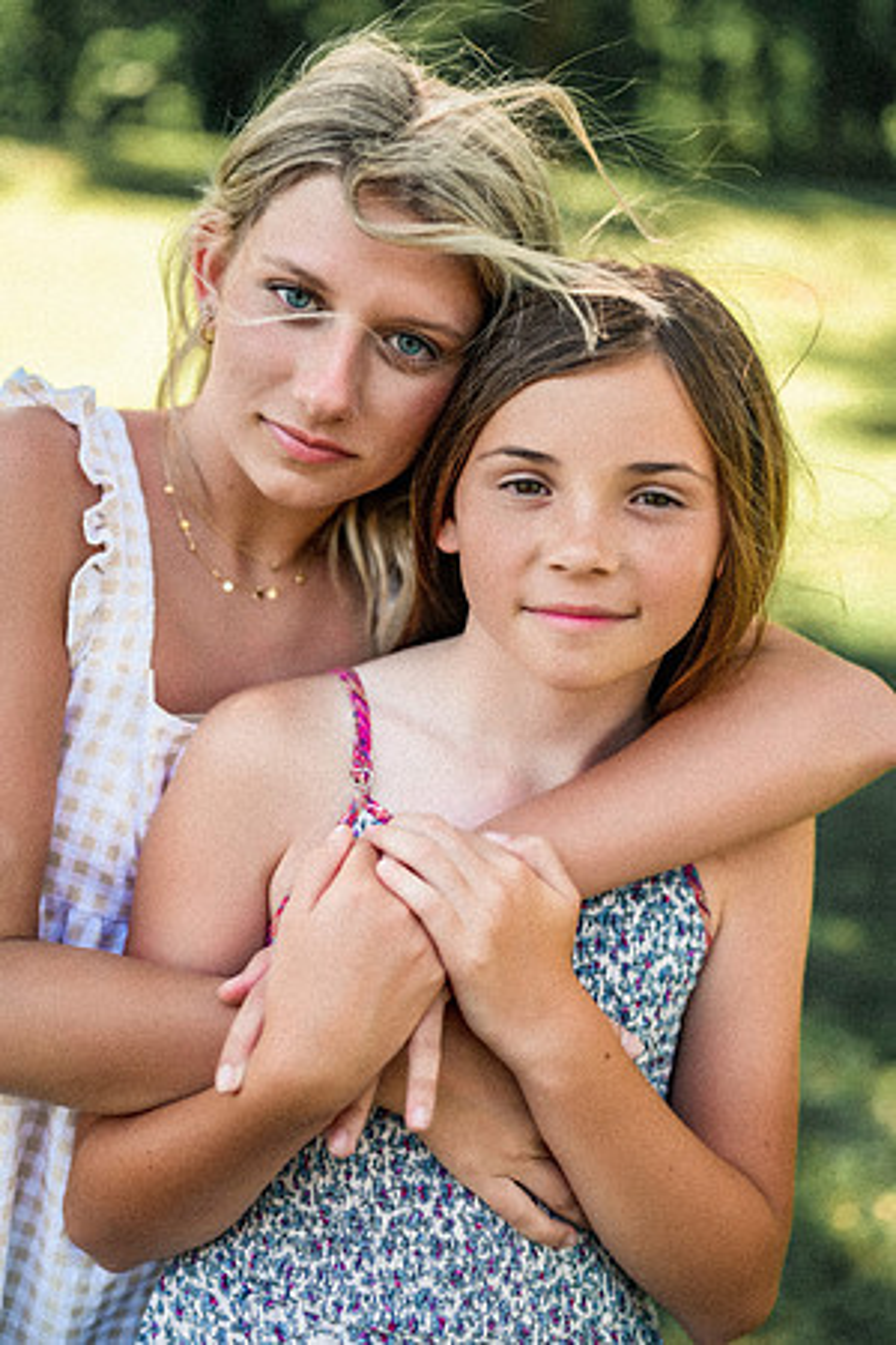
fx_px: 1867
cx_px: 448
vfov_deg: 39.6
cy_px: 672
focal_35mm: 50
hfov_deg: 27.0
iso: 100
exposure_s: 1/640
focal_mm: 50
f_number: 2.2
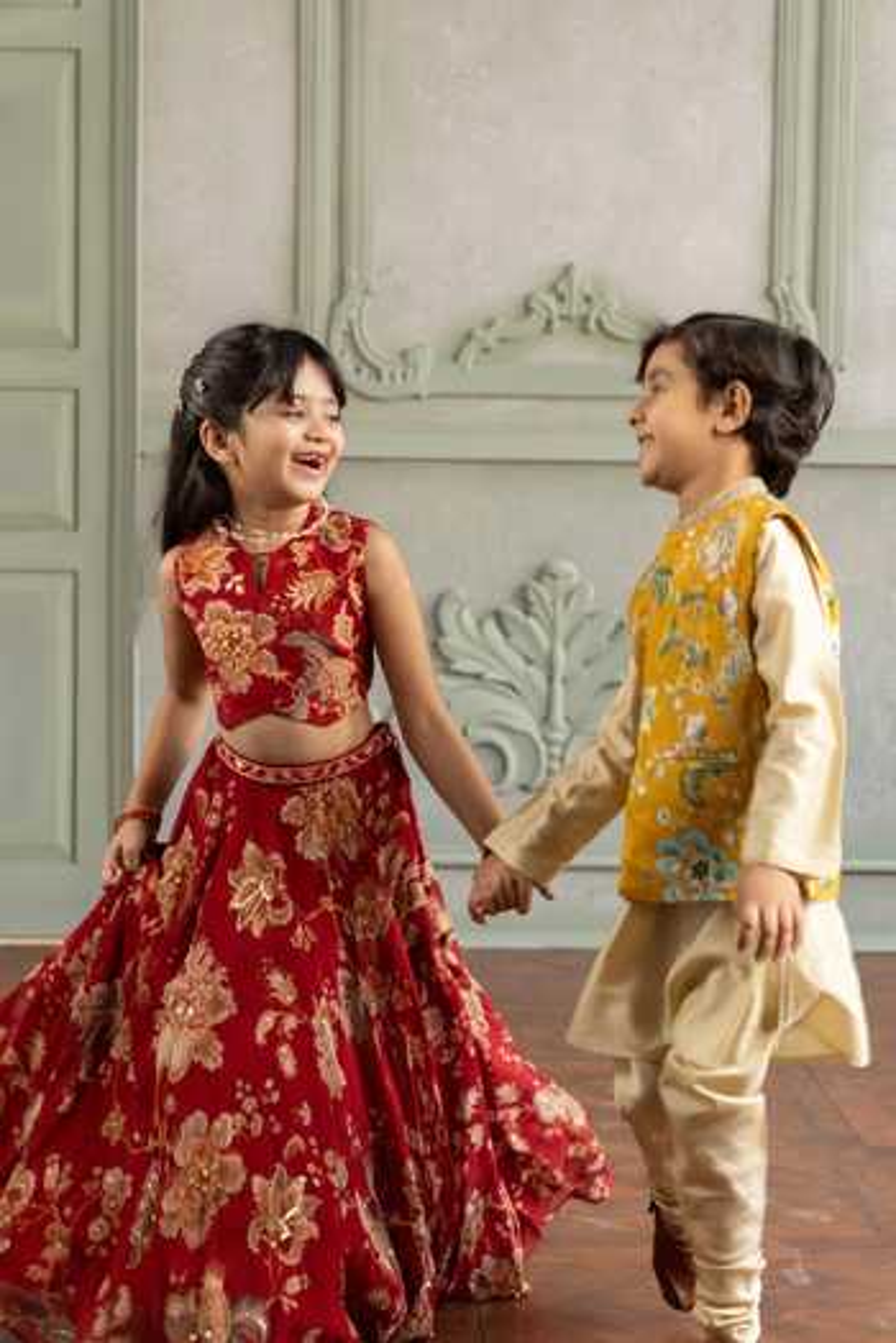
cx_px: 448
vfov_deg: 27.0
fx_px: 2800
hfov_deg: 18.2
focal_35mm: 75
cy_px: 672
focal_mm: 50
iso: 320
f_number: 2.8
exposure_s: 1/160
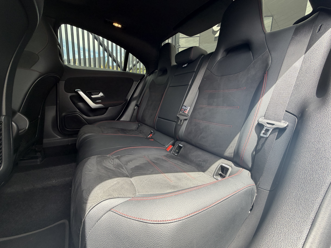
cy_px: 124
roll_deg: -0.9
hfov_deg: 102.1
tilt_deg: -11.2
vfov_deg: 85.7
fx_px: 134
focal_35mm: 14
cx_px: 166
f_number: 2.2
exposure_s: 1/127
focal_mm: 2.22
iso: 64
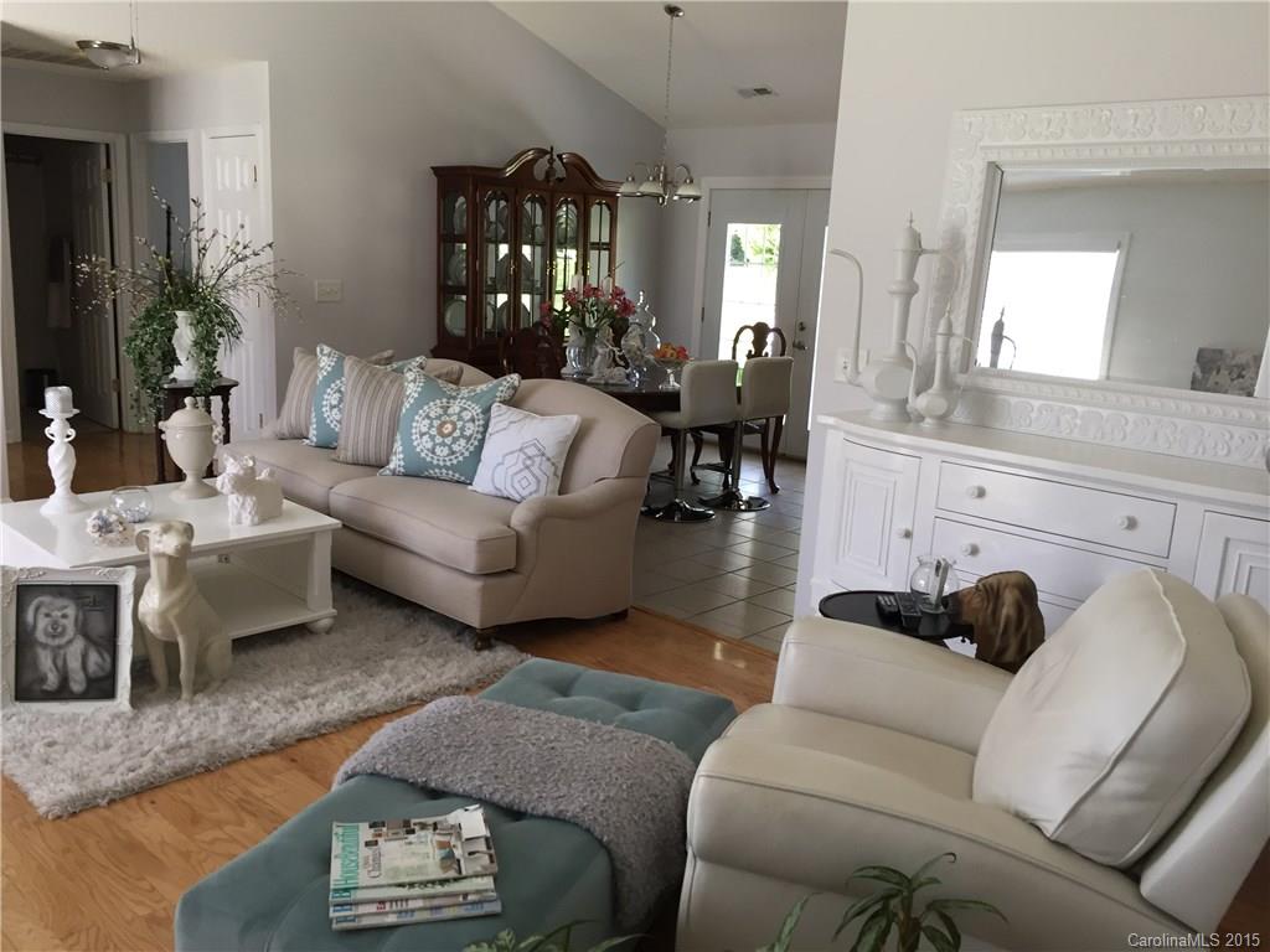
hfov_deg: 61.7
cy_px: 476
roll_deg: -2.9
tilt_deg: -11.6
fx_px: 1064
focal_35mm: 29
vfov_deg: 48.2
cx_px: 635
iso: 64
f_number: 2.2
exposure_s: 1/30
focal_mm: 4.15
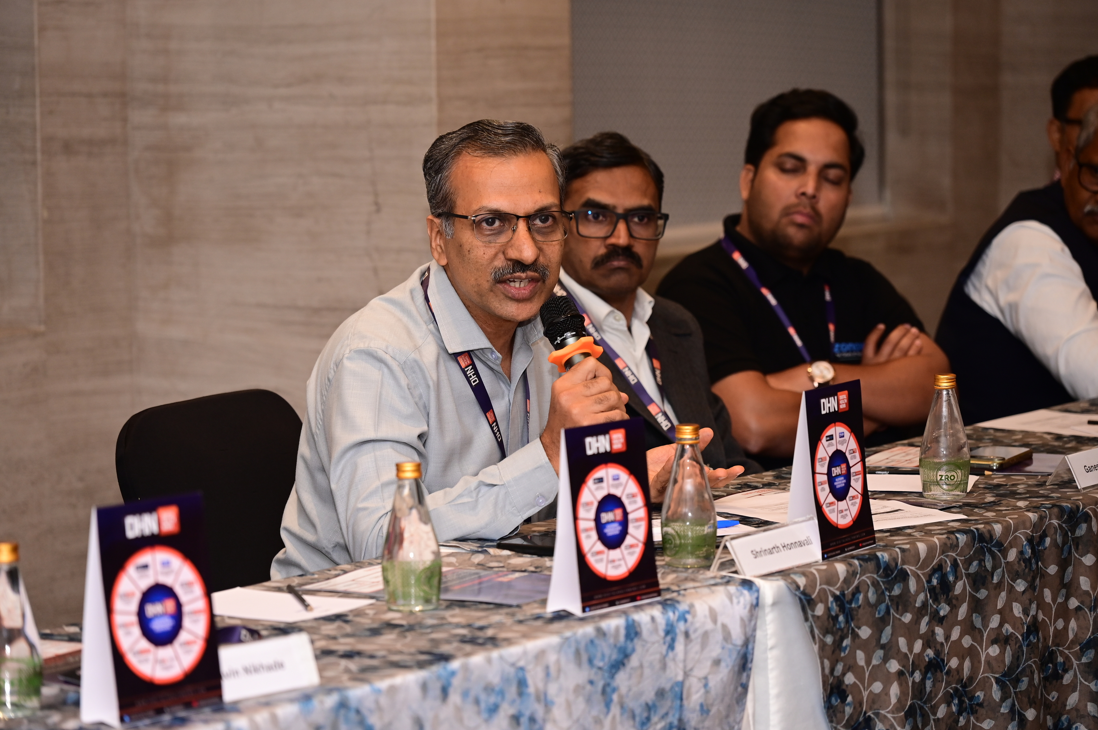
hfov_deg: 17.1
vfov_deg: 11.4
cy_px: 365
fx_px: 3657
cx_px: 549
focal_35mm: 120
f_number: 4
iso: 1000
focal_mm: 120
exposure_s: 1/125
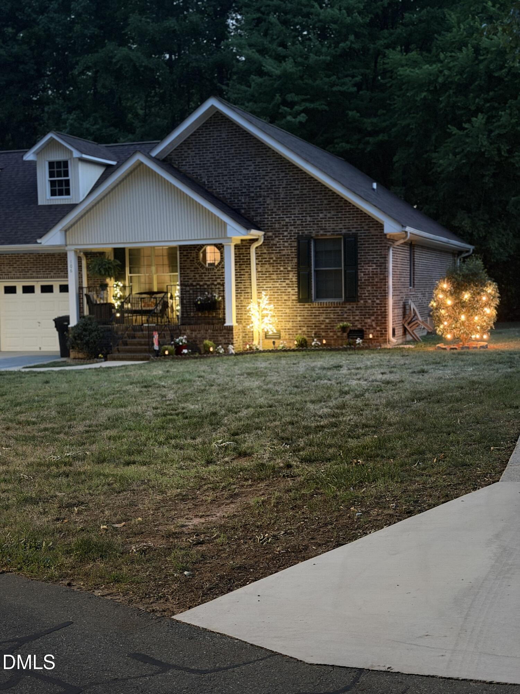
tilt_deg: -4.3
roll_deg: +1.8
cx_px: 260
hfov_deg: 30.3
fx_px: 961
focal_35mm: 48
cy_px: 347
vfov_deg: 39.7
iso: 1000
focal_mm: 6.76
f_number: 1.78
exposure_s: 1/20
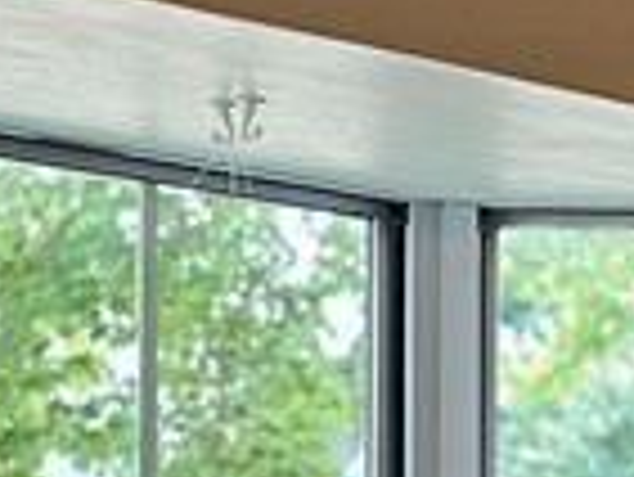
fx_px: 3061
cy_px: 693
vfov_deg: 8.7
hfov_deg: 10.9
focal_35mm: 167
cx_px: 1237
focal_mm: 6.3
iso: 50
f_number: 1.7
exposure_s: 1/120
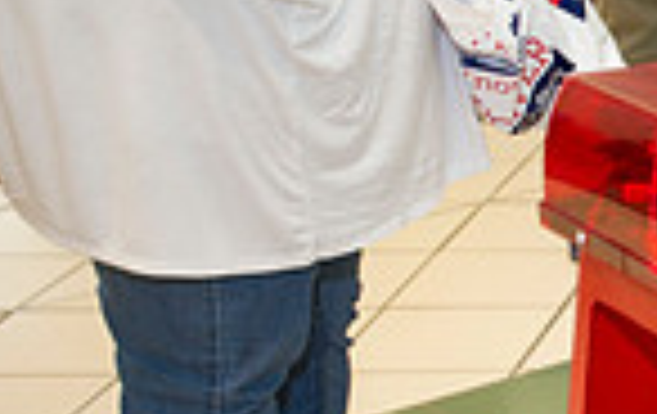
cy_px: 342
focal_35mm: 121
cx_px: 1256
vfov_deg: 10.8
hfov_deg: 14.6
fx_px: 2172
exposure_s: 1/250
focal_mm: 30
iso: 1250
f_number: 2.8
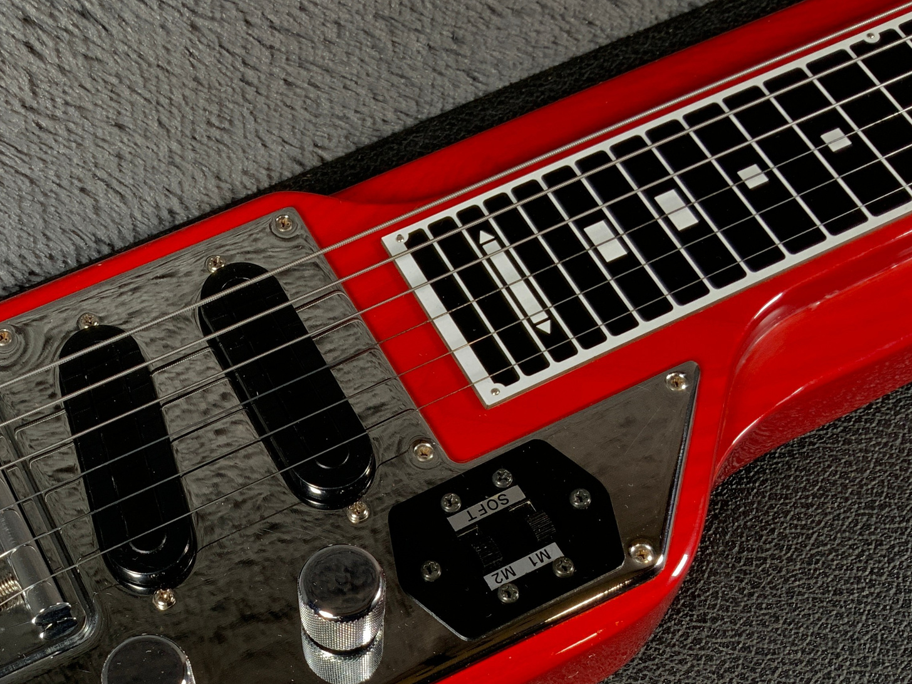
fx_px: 1344
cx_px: 250
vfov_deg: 28.0
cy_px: 551
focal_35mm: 51
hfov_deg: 36.8
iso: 40
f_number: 1.8
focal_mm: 3
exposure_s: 1/104
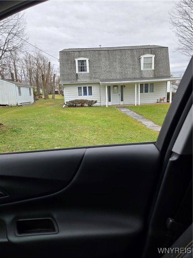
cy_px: 129
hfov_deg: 58.9
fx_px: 171
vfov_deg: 73.9
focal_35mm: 23
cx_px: 96
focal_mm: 5.4
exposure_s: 1/180
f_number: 1.8
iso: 25
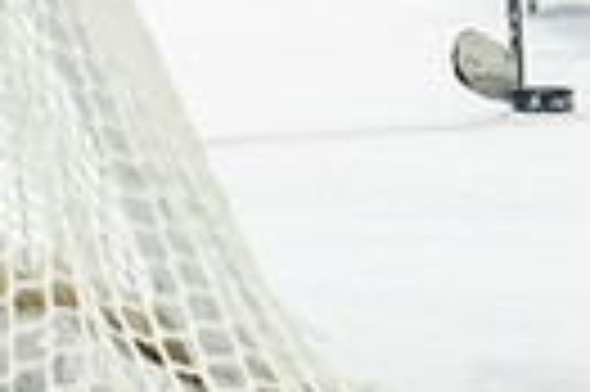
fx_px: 15910
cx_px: 717
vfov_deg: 1.4
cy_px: -627
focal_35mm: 972
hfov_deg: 2.1
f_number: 3.2
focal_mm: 105
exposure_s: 1/640
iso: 640
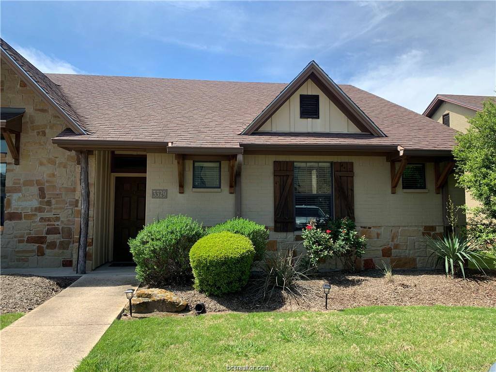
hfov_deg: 67.3
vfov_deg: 53.1
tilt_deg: +3.7
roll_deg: -1.1
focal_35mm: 26
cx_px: 248
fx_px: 373
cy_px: 186
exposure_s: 1/1176
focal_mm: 4.25
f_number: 1.8
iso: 25
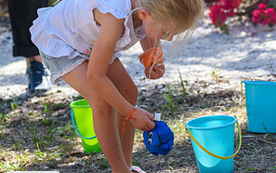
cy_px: 59
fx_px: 2265
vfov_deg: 4.4
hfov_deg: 7.0
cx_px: 138
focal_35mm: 301
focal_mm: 130
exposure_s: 1/500
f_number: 5.6
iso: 280
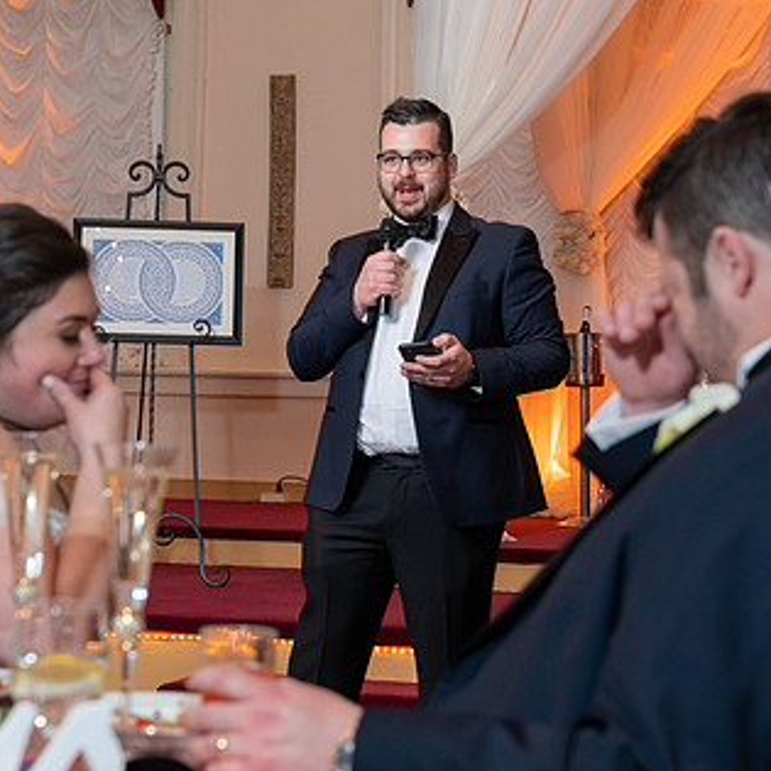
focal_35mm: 86
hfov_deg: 20.2
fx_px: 2167
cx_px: 381
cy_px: 465
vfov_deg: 20.1
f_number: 4
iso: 2000
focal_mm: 51
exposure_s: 1/100
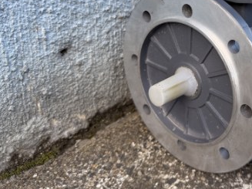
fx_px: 342
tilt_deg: -24.9
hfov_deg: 38.6
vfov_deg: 30.2
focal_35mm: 47
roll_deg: -0.8
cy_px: 41
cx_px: 209
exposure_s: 1/367
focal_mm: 6.76
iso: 80
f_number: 1.78
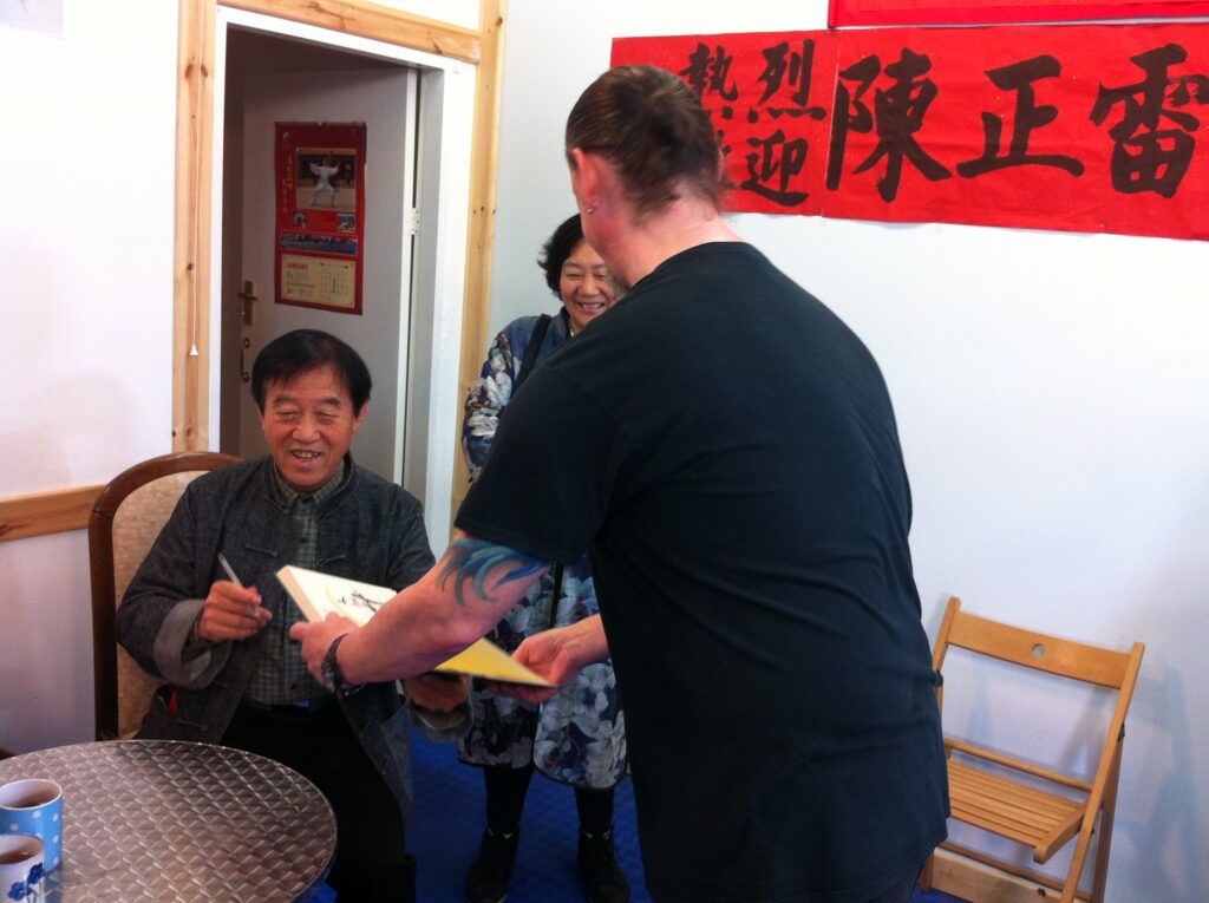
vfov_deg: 40.6
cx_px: 604
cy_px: 452
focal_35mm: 35
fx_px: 1221
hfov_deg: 52.7
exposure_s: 1/60
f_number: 2.8
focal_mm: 3.85
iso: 100
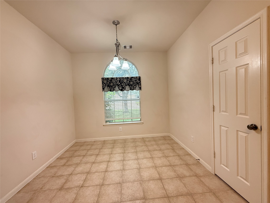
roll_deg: +2.0
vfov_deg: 85.7
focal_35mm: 14
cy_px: 102
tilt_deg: -1.6
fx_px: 109
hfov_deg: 102.1
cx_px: 135
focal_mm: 2.22
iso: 500
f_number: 2.2
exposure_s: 1/120
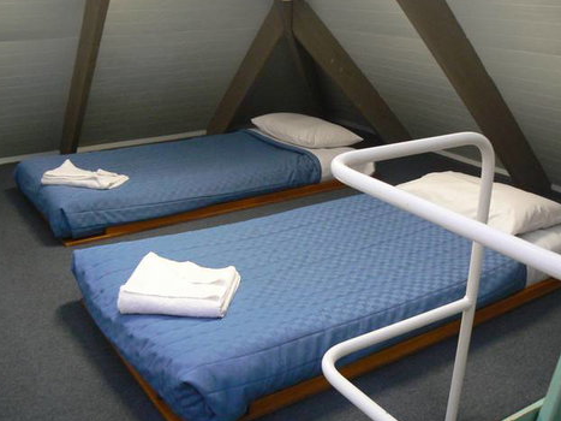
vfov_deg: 38.6
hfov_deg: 50.1
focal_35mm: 37
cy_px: 207
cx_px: 274
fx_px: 599
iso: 200
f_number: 2.8
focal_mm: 6
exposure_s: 1/6
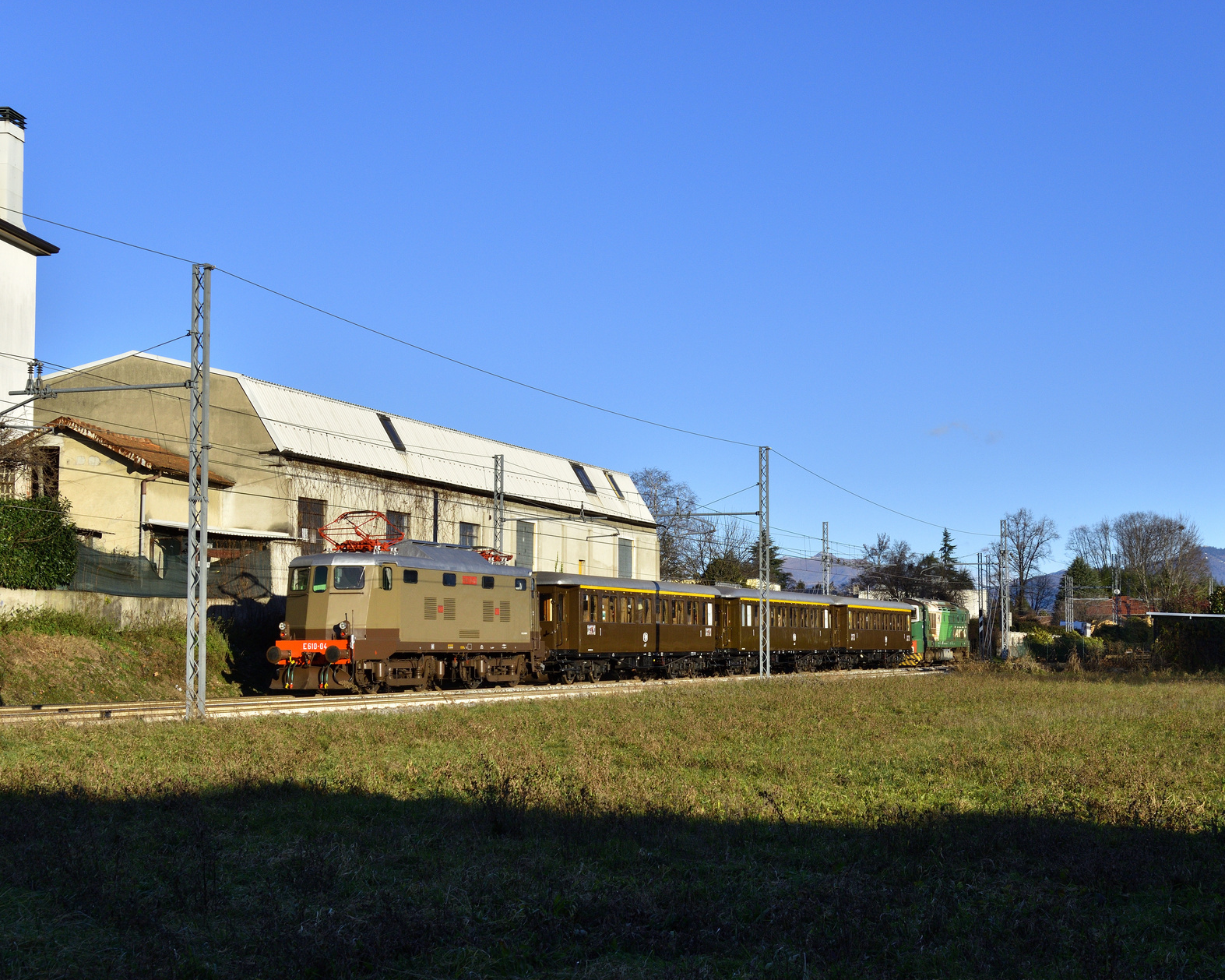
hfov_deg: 34.1
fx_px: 1994
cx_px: 685
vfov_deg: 27.6
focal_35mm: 55
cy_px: 490
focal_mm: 32
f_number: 7.1
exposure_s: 1/640
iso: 200
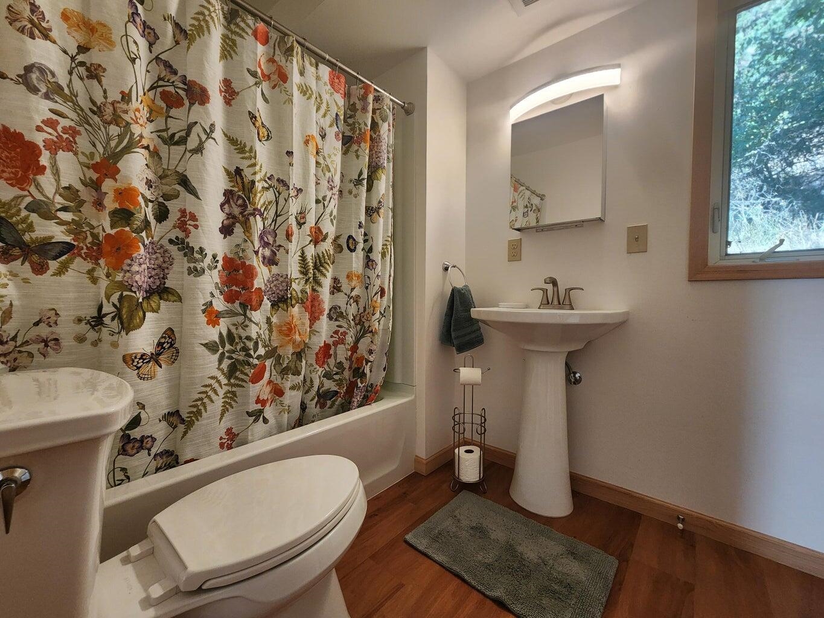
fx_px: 309
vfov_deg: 89.9
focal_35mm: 13
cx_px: 412
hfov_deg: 106.2
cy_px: 309
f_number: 2.2
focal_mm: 2.2
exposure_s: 1/60
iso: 200
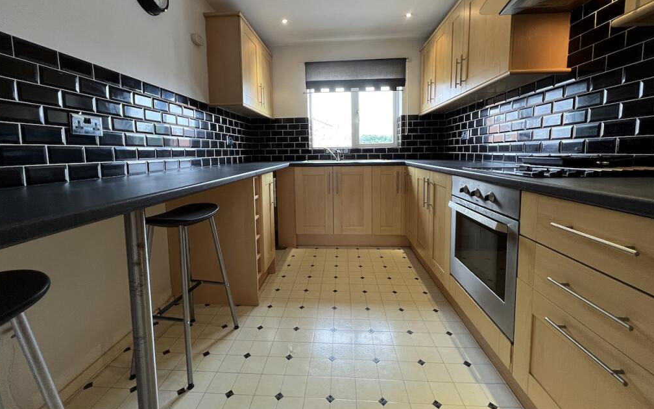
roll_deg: +1.5
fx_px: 250
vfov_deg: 78.2
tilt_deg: -4.4
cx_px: 324
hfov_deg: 105.3
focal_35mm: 14
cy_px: 176
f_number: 1.8
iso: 250
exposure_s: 1/50
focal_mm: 1.57
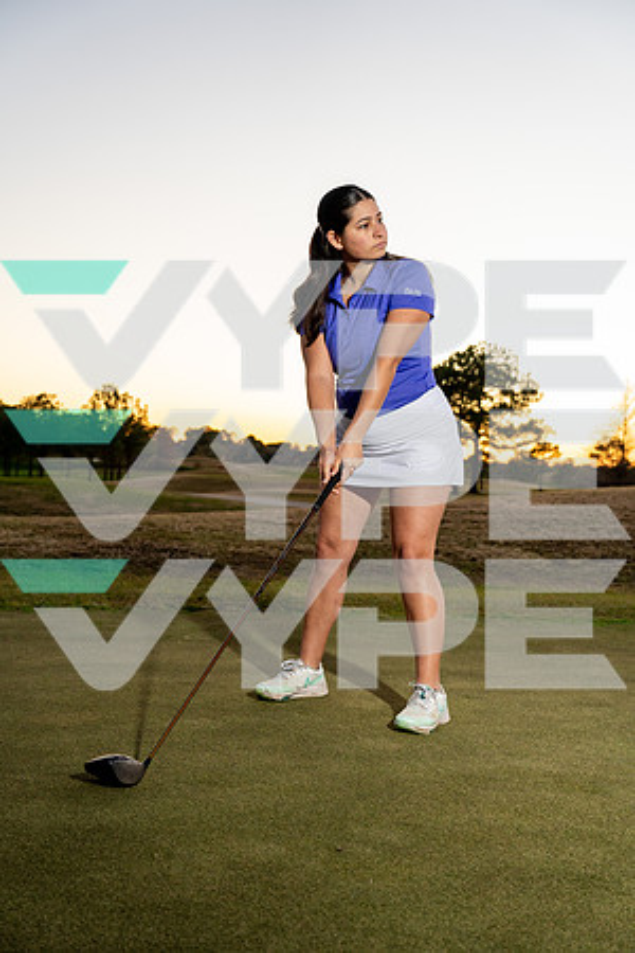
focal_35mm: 43
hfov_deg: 31.2
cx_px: 318
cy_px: 476
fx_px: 1138
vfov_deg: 45.4
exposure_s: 1/250
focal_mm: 43
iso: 640
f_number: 4
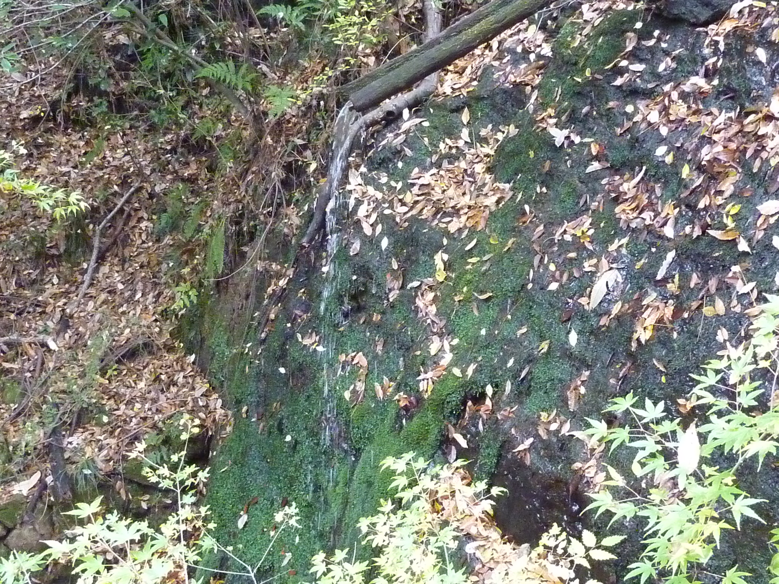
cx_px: 390
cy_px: 292
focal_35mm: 51
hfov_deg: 37.5
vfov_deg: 28.6
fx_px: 1148
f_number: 3.4
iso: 800
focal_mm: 4.7
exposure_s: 1/60
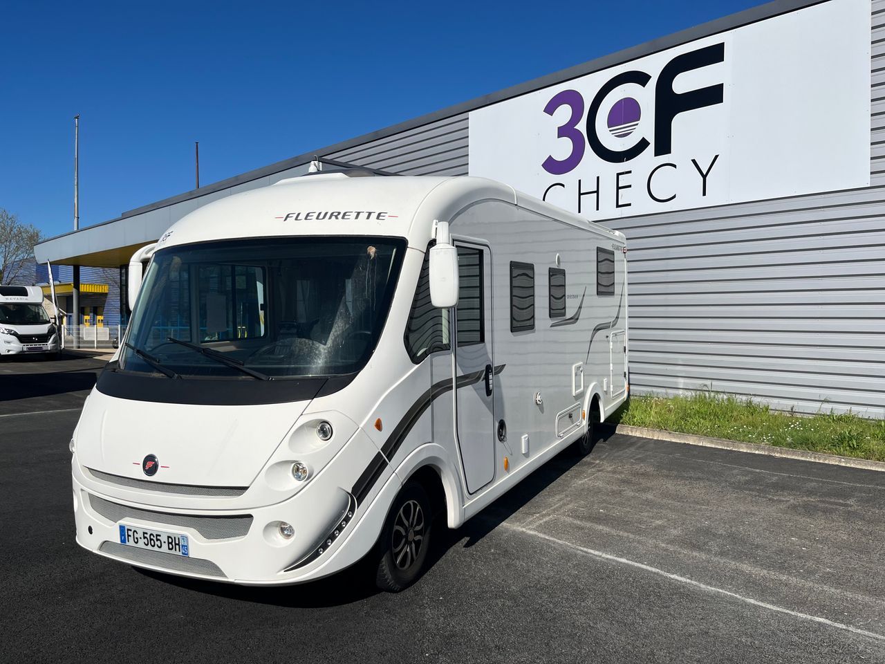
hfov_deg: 67.3
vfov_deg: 53.1
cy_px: 332
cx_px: 442
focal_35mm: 26
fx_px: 665
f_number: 1.6
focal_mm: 5.1
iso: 50
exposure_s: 1/9901
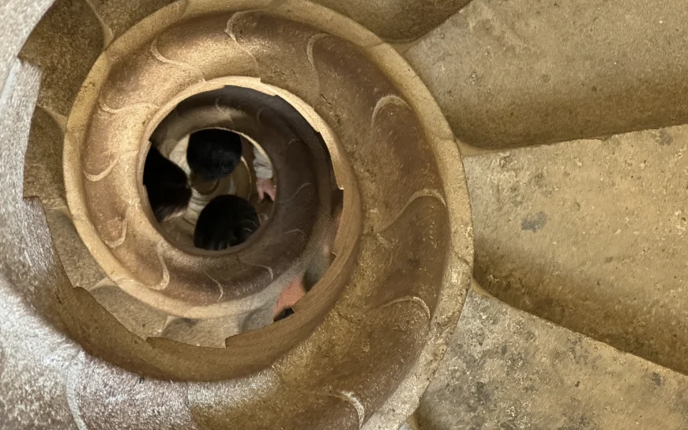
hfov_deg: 21.6
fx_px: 1800
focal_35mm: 96
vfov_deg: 13.6
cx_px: 290
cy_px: 220
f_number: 2.8
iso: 800
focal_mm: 9
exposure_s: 1/40
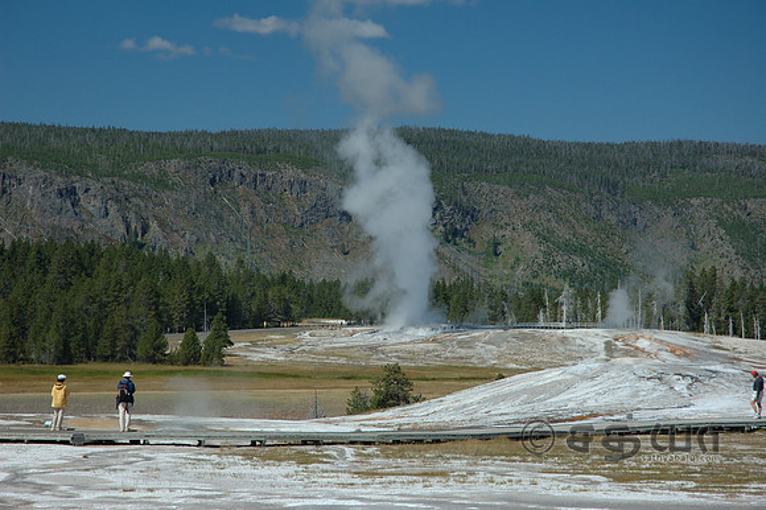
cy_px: 255
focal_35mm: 105
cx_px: 383
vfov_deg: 13.0
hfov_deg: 19.5
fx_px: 2233
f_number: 7.1
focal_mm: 70
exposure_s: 1/200
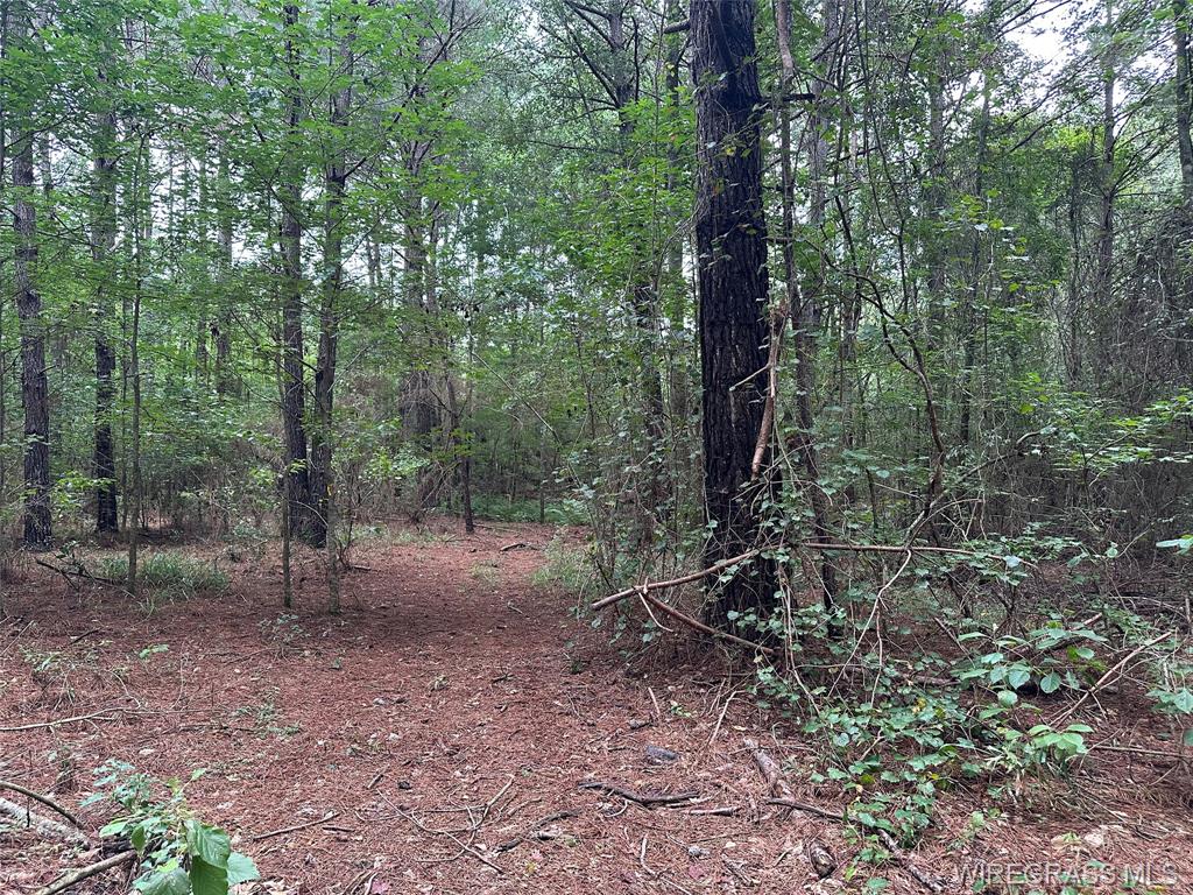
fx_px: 827
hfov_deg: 71.6
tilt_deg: +3.2
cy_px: 448
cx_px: 596
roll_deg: +1.4
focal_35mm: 24
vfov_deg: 56.8
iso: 250
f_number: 1.78
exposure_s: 1/121
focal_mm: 6.86
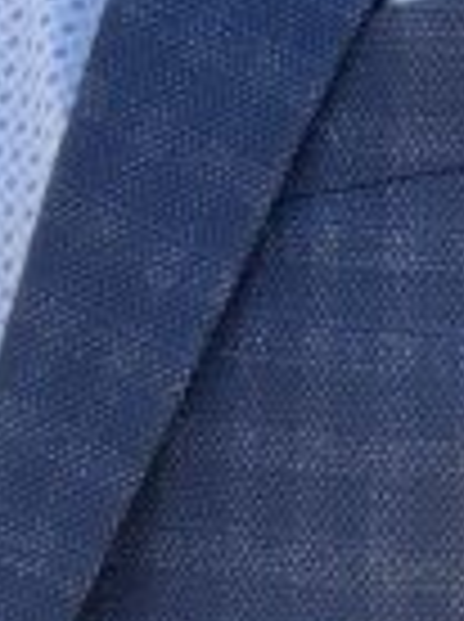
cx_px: 338
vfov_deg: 4.1
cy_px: -468
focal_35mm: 476
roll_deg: +0.7
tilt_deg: -1.3
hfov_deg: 3.1
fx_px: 8534
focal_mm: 7.5
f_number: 2.2
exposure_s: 1/121
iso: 25
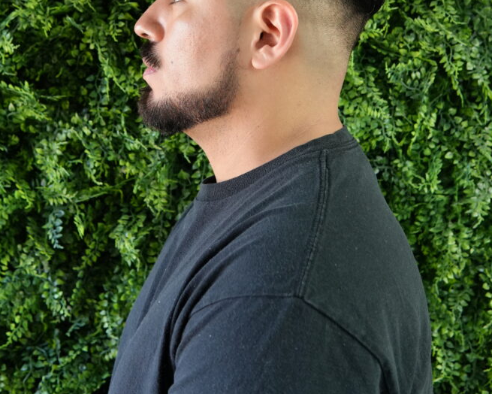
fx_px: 961
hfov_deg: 28.7
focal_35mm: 66
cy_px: 35
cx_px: 243
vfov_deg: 22.5
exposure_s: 1/160
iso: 2000
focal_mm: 30
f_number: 4
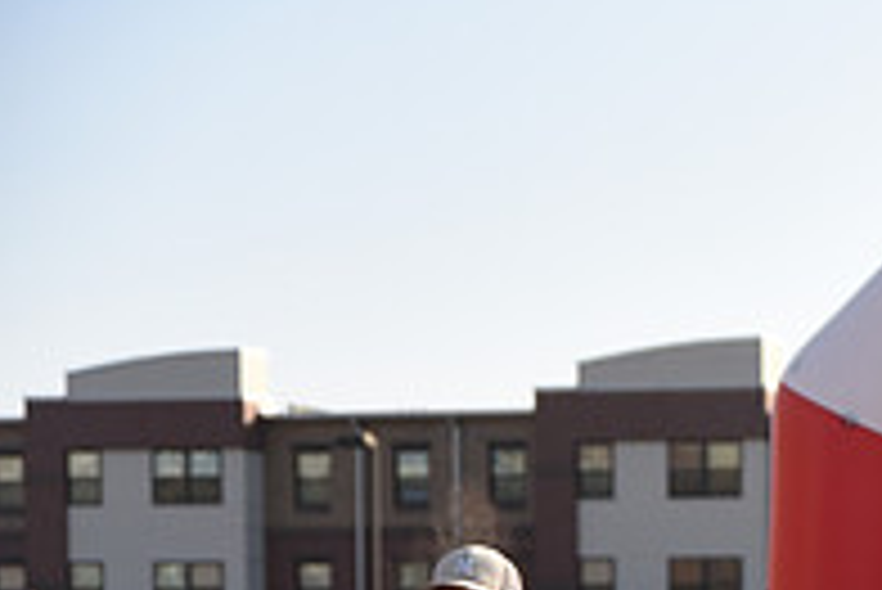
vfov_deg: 9.1
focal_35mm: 148
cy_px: 822
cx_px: 1300
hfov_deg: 13.1
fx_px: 3629
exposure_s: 1/1250
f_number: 2.8
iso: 100
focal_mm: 50
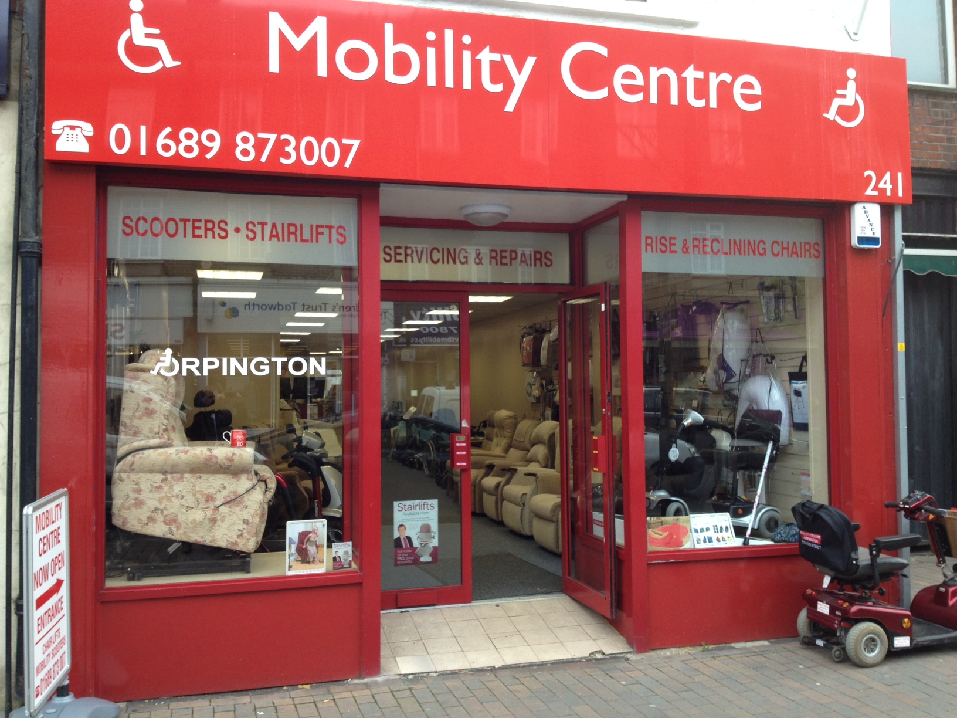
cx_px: 478
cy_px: 359
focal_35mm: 35
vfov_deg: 40.7
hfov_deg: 52.6
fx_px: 968
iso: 64
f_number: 2.4
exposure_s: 1/120
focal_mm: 4.28
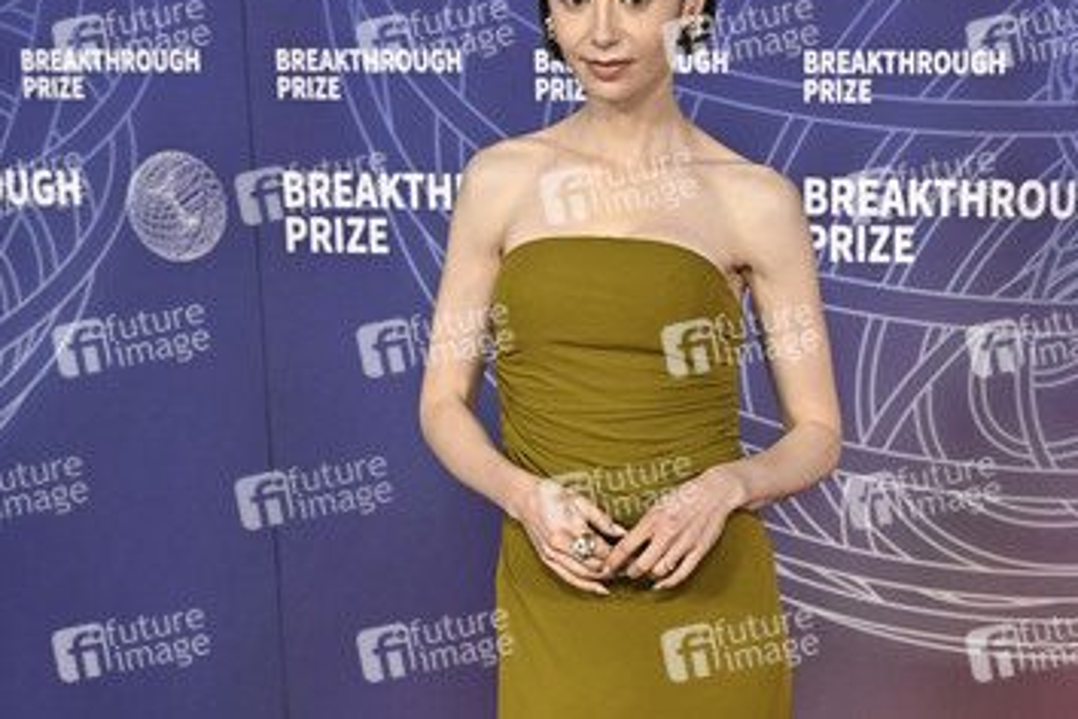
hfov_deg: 35.5
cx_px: 659
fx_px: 1677
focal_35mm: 56
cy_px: 265
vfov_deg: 24.1
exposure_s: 1/320
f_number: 4
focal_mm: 44
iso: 2000
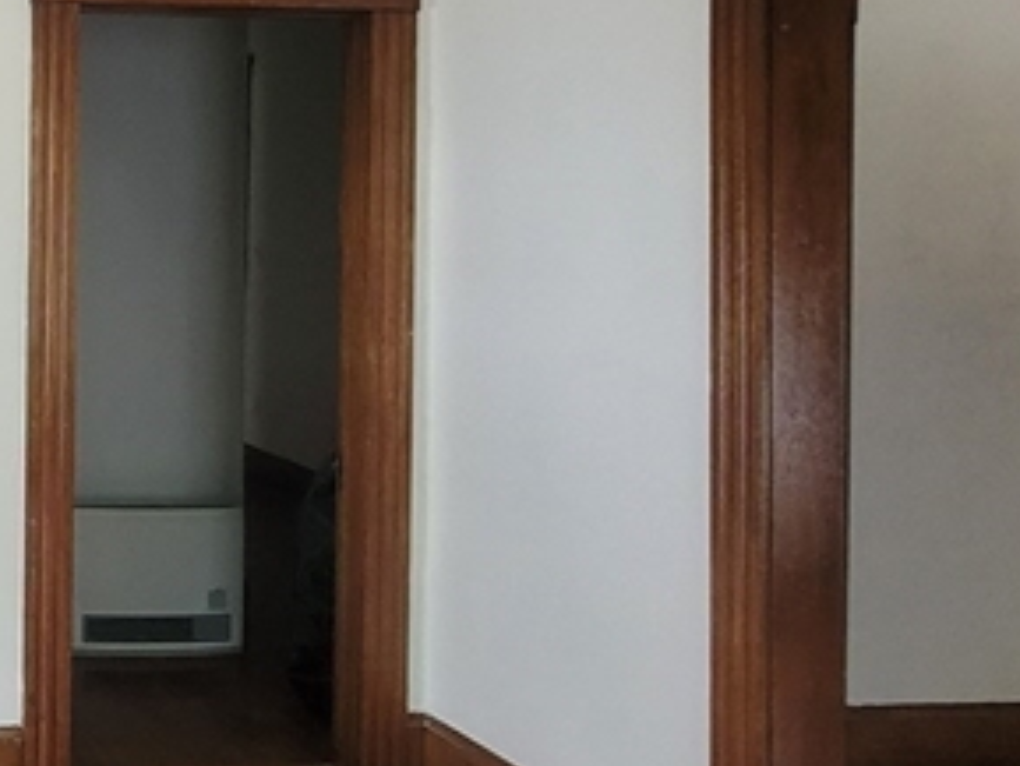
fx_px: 1356
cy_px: 191
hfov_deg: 31.5
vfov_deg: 31.0
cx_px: -314
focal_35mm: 46
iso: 320
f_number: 2.2
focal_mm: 2.2
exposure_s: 1/60
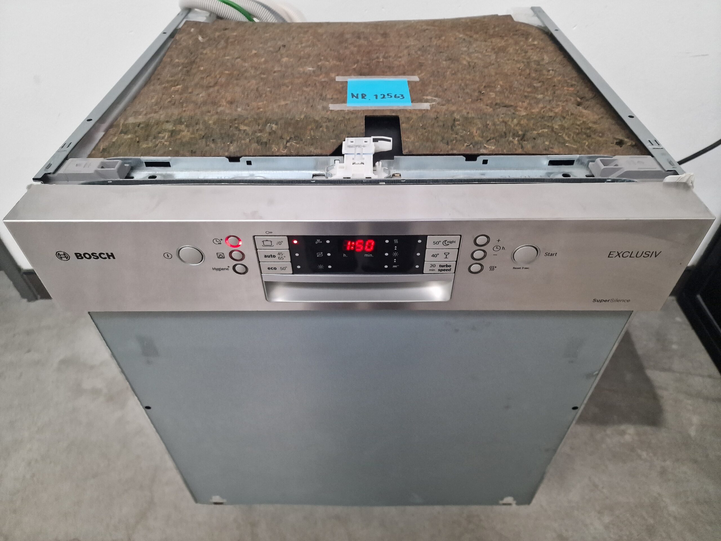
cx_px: 360
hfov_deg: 73.9
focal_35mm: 23
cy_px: 270
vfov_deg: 58.9
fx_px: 479
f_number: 1.8
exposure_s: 1/60
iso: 640
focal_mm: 6.4
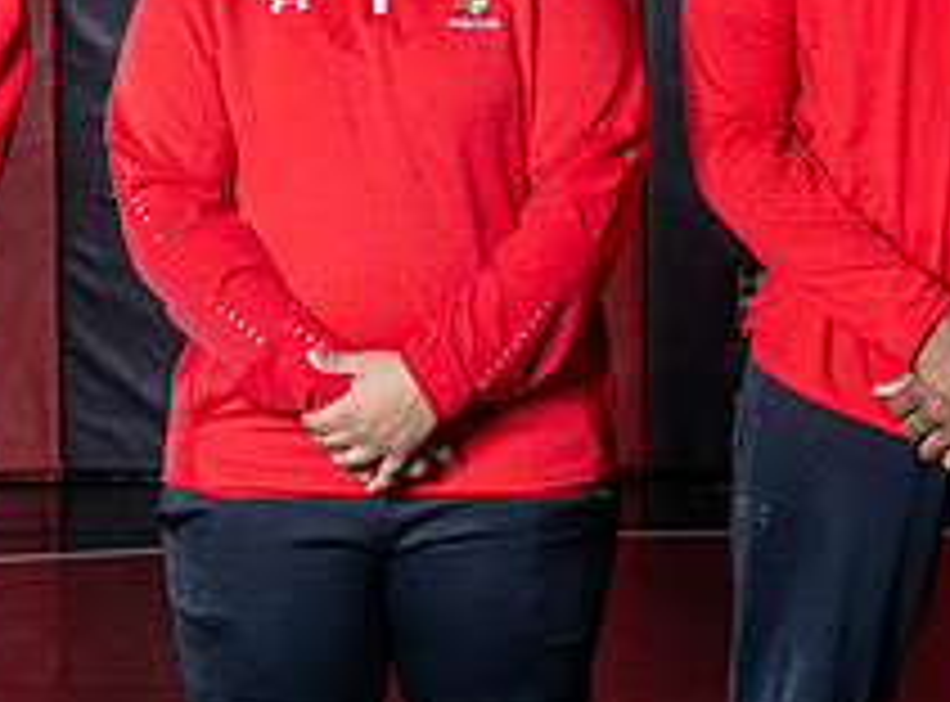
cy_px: 112
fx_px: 4259
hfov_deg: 12.7
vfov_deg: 9.4
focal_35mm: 156
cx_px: 779
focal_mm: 53
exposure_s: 1/125
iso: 200
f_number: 6.3
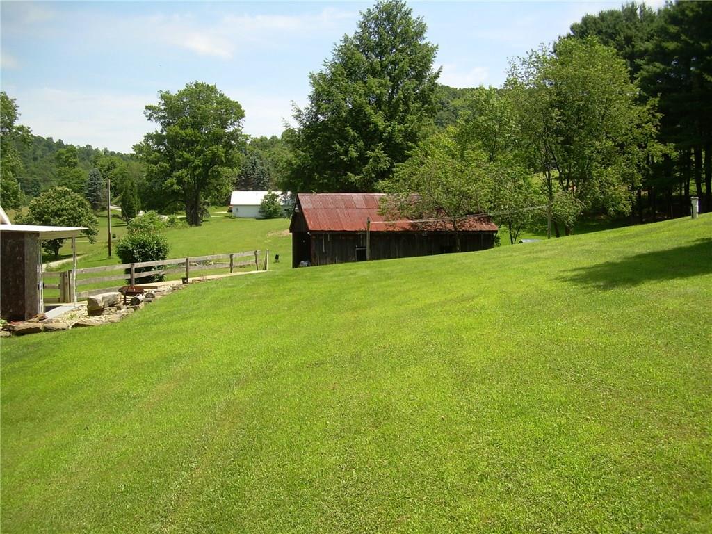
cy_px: 267
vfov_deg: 37.7
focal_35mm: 38
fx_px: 782
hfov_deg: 49.0
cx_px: 356
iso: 50
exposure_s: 1/594
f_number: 2.8
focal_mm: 6.3
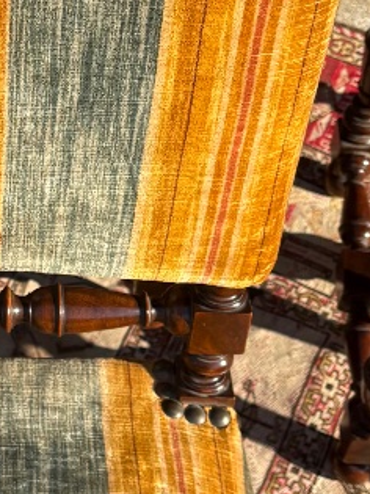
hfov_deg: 14.5
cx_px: -67
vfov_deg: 19.8
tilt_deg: -53.0
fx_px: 1412
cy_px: 157
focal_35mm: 99
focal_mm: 5.96
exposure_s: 1/1393
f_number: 1.6
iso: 50
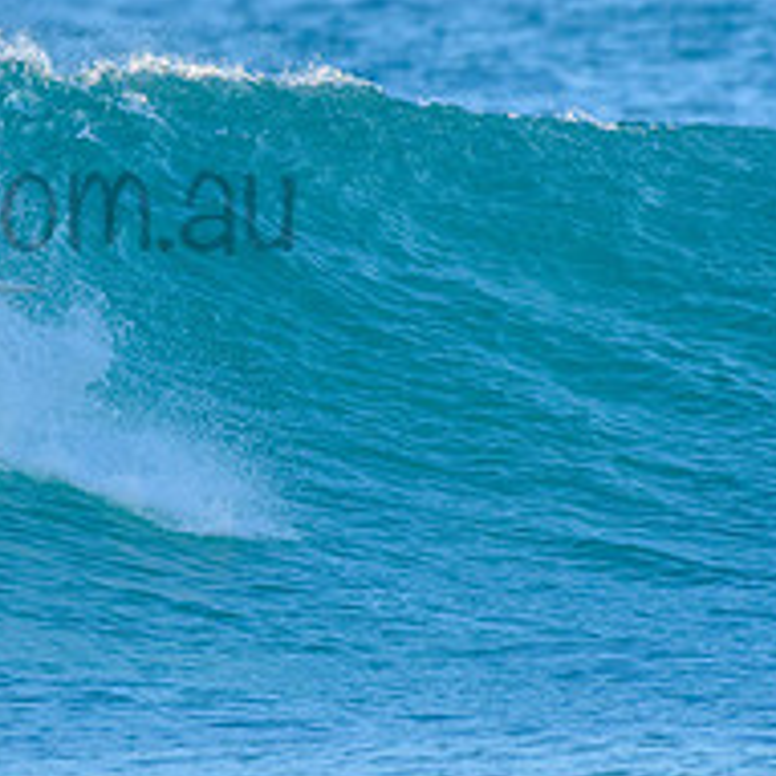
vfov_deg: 1.4
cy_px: 156
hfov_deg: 1.4
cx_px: -134
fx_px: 32819
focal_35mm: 1294
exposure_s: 1/2000
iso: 500
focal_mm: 500
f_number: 5.6
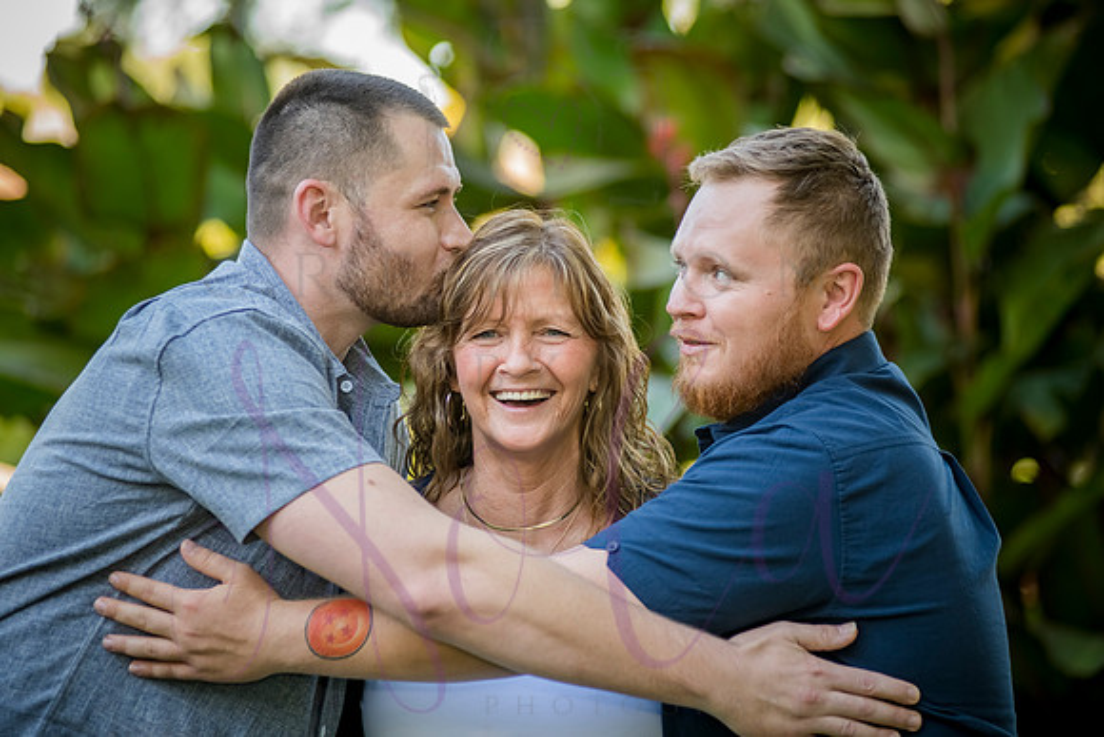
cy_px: 368
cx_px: 552
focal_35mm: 135
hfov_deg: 15.2
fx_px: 4141
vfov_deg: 10.2
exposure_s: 1/500
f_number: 3.2
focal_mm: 135
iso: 800
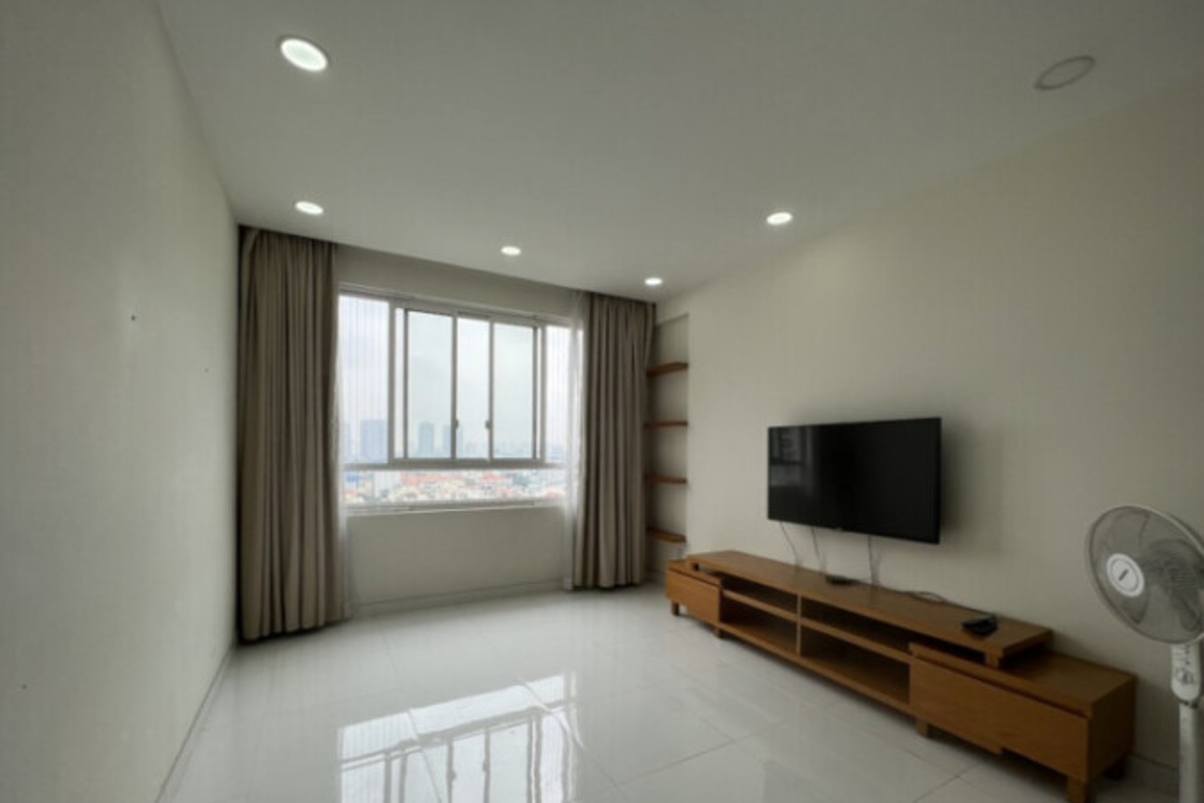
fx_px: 468
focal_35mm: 14
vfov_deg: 80.7
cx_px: 607
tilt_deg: +0.4
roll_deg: -0.7
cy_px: 460
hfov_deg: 104.2
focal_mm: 1.57
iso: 32
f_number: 1.8
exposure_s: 1/477
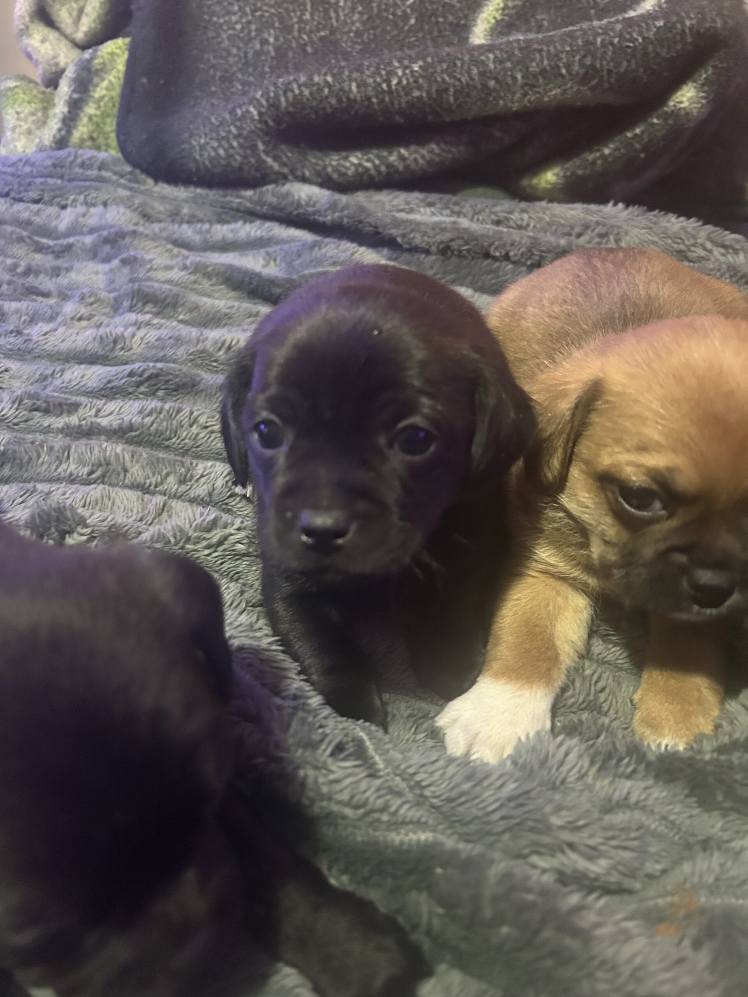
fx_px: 749
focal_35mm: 26
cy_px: 498
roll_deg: -3.0
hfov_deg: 53.1
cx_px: 374
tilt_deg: -37.5
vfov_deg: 67.3
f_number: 1.5
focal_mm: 5.7
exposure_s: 1/30
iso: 800
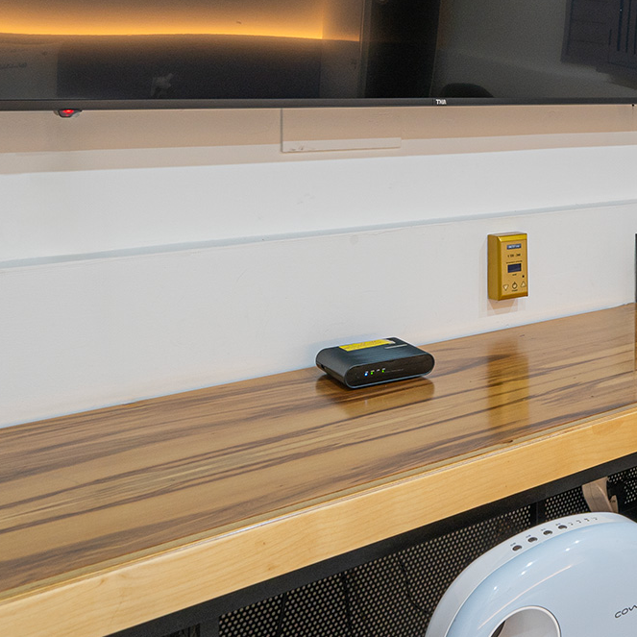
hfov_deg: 36.9
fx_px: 874
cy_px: 98
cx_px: 600
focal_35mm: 42
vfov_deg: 38.0
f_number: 10
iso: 160
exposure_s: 1/2
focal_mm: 16
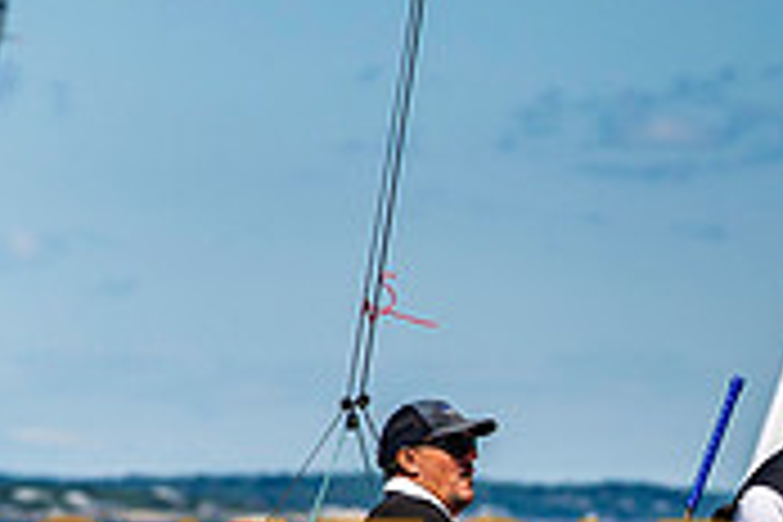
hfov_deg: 3.1
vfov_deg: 2.1
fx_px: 14506
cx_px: 968
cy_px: 554
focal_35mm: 667
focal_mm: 200
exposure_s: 1/4000
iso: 500
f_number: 5.6
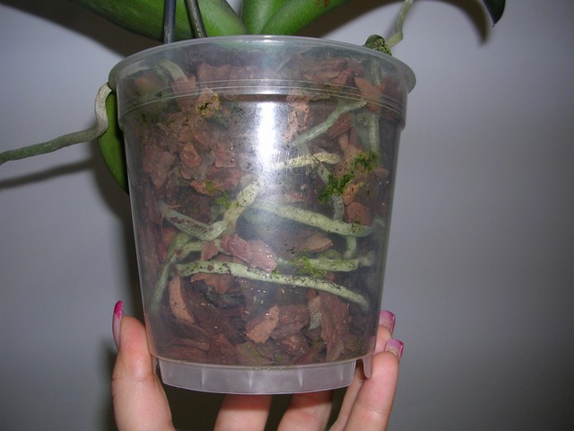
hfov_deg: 49.0
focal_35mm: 38
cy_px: 216
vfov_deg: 37.7
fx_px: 630
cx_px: 287
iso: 50
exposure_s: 1/60.1
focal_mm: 5.8
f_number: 2.8
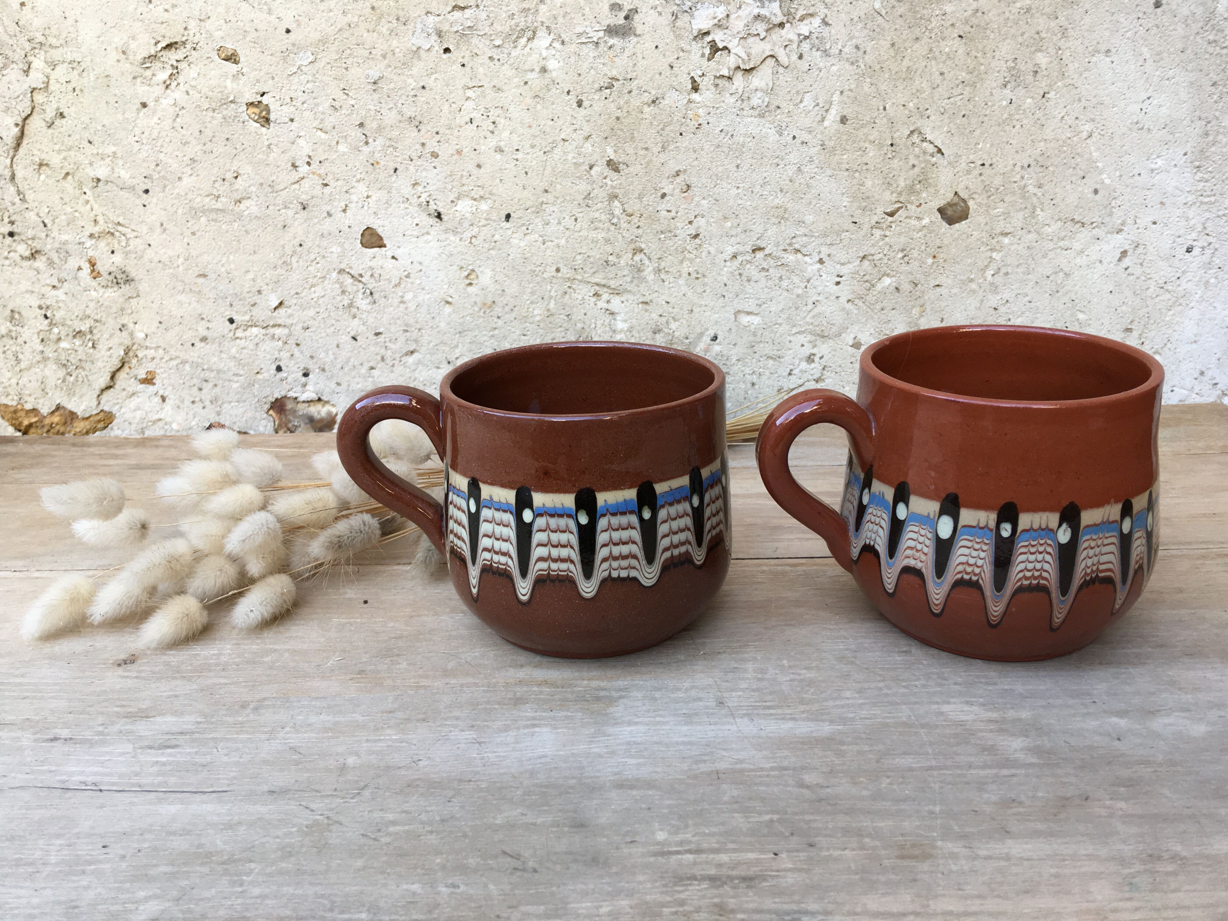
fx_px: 1029
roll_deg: +2.7
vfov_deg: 48.2
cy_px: 460
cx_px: 614
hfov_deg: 61.7
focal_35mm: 29
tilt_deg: -19.0
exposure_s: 1/100
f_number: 2.2
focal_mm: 4.15
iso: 40
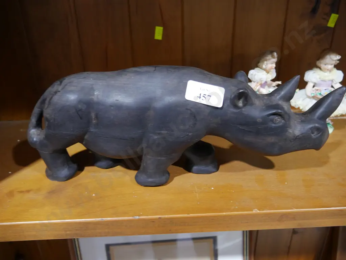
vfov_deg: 49.8
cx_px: 173
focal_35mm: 28
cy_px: 130
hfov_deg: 63.4
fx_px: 280
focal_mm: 14
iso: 1250
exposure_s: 1/60
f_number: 3.5
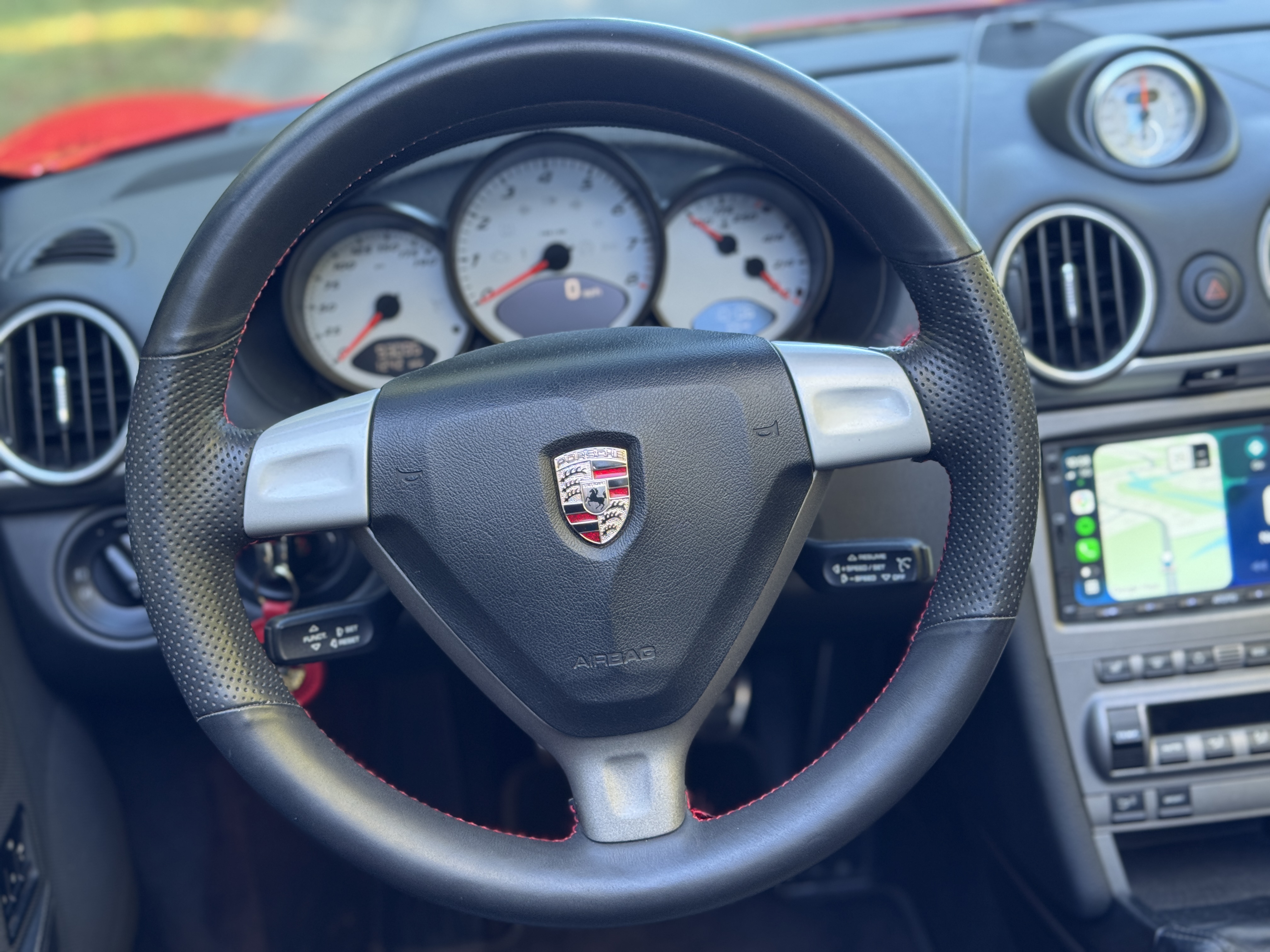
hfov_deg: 39.7
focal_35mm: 48
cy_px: 476
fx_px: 1761
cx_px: 635
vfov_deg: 30.3
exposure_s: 1/60
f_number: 1.78
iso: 100
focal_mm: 6.76
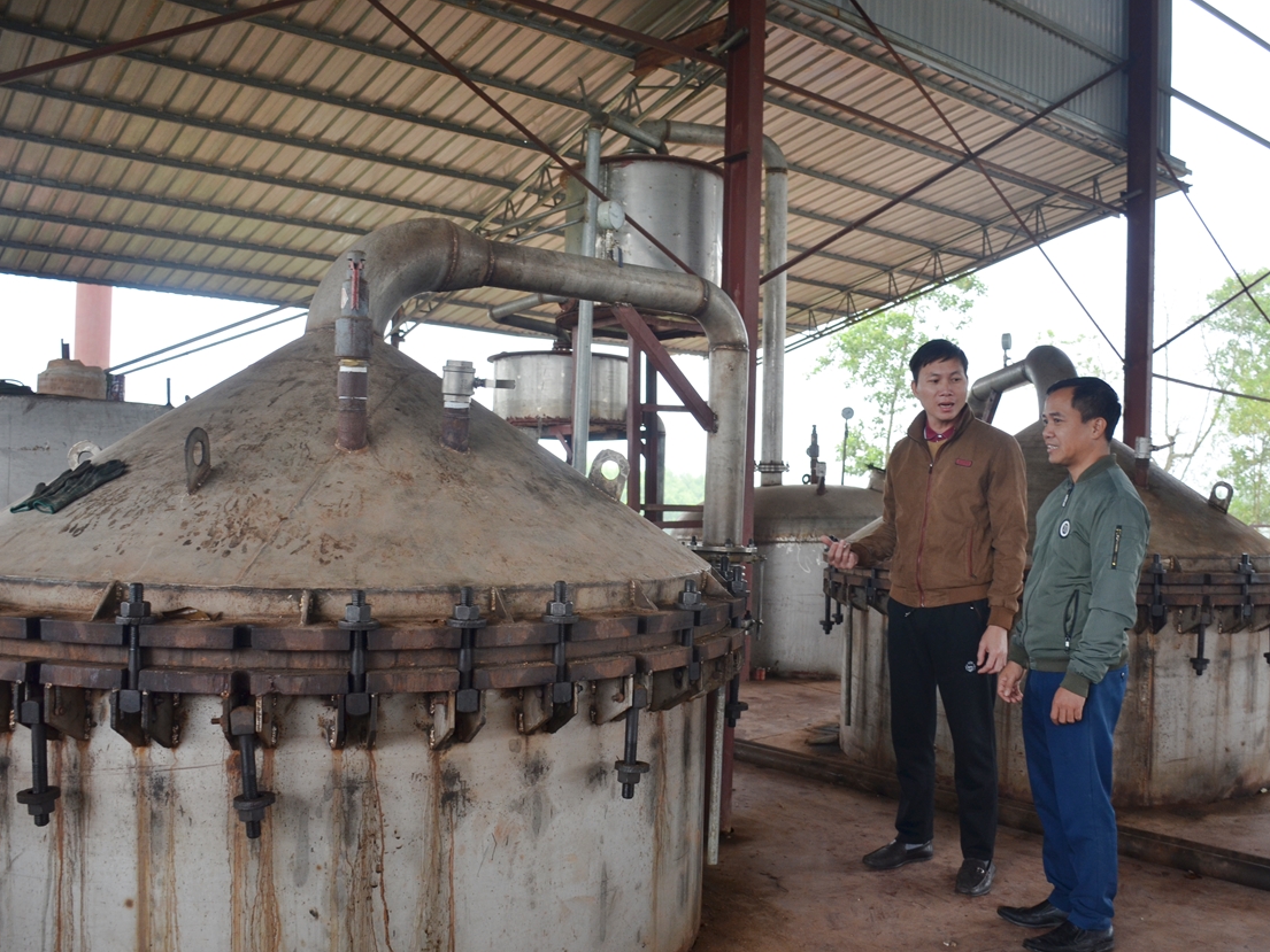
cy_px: 486
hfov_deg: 59.9
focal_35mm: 30
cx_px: 683
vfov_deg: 46.8
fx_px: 1101
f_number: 3.5
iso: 250
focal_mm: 18
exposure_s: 1/60
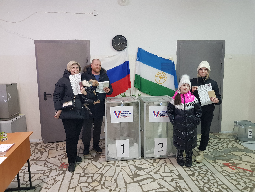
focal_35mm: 26
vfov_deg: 53.1
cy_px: 96
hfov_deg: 67.3
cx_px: 128
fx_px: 192
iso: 250
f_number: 1.7
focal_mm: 4.2
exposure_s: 1/28
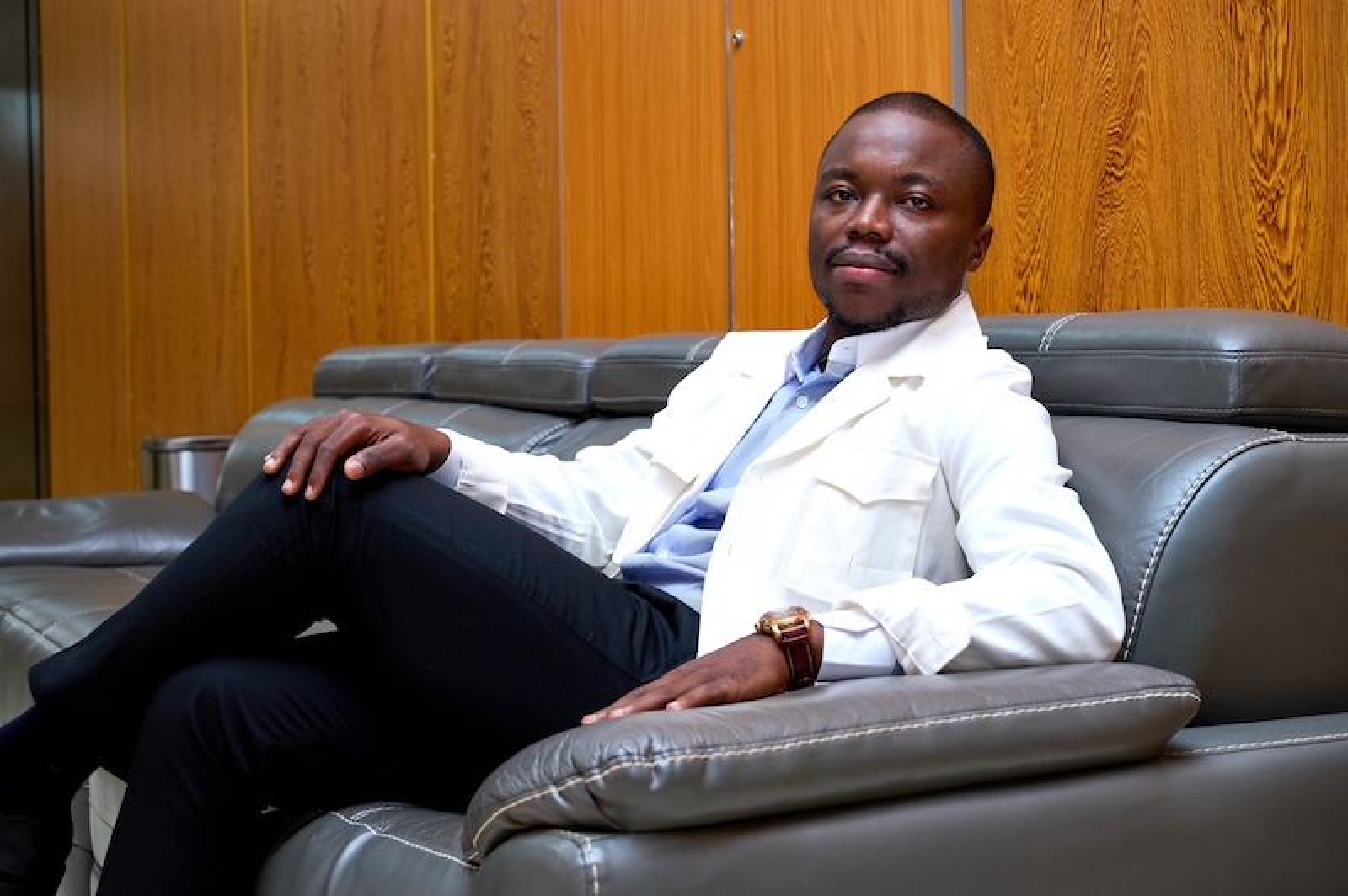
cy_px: 448
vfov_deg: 27.5
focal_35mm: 49
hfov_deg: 40.4
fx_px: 1833
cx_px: 674
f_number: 5.6
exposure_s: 1/180
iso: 1100
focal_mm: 49
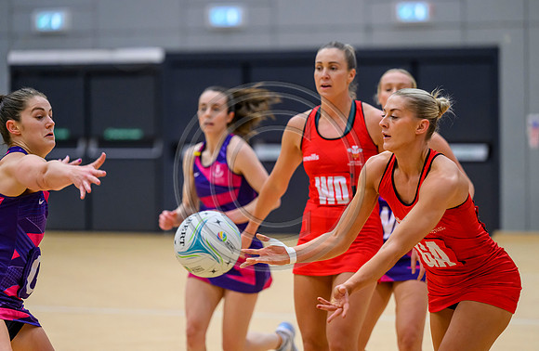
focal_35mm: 190
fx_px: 2827
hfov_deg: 10.9
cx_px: 299
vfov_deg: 7.1
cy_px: 152
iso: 4000
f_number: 3.2
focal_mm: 170
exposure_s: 1/1000
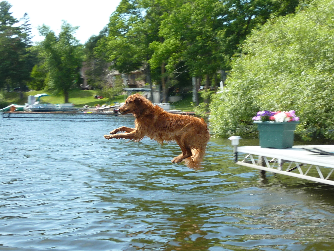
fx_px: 357
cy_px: 126
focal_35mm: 37
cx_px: 167
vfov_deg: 38.7
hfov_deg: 50.1
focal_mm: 6.1
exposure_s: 1/250
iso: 80
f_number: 4
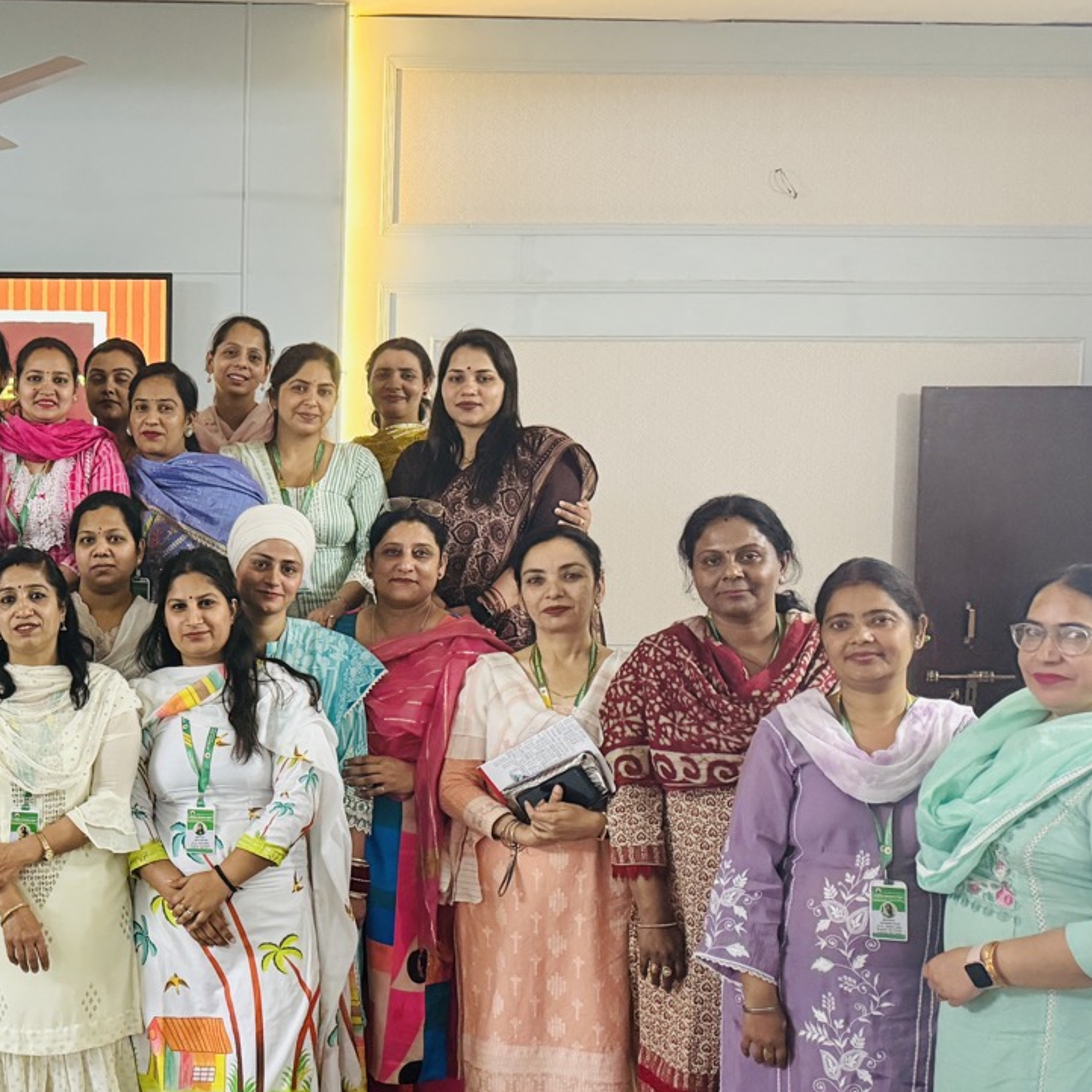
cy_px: 632
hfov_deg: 33.5
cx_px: 47
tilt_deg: -3.3
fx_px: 1677
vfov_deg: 36.0
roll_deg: +0.0
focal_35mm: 47
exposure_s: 1/33
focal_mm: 6.76
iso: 640
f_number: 1.78
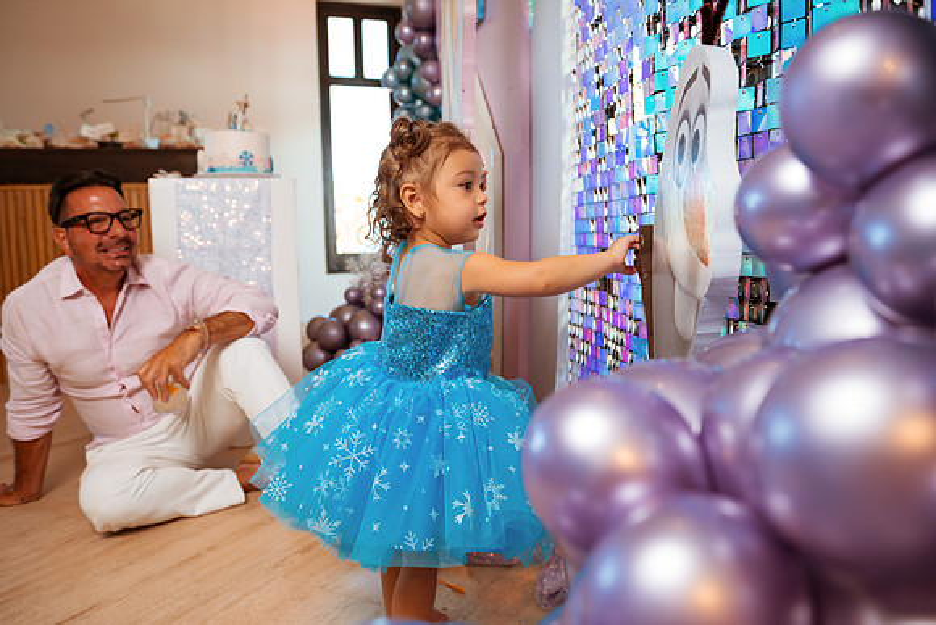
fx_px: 728
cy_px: 312
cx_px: 468
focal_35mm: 28
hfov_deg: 65.5
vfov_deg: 46.4
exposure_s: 1/400
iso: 800
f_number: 3.5
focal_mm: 28
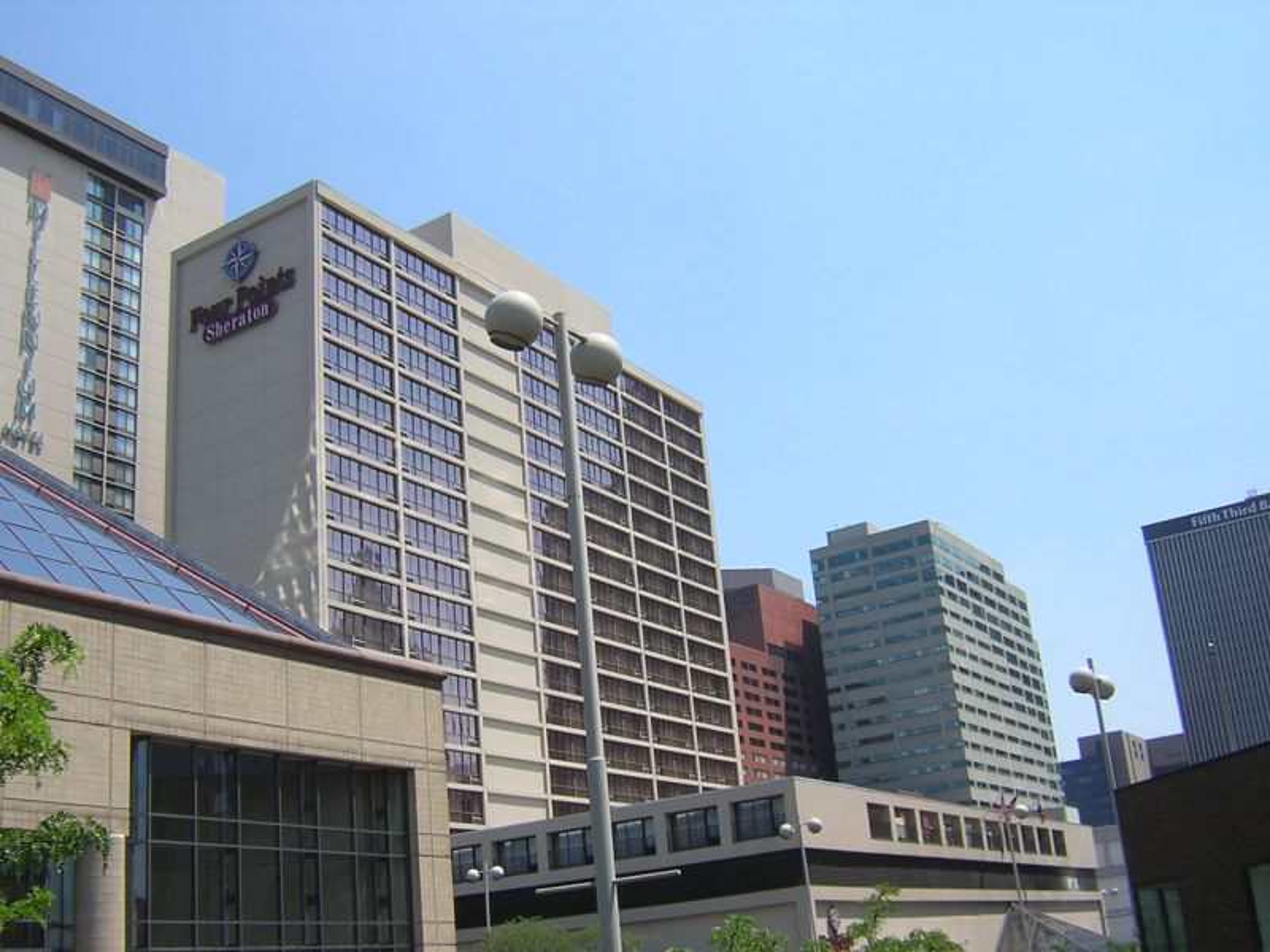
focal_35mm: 36
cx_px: 635
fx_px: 1321
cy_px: 476
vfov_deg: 39.7
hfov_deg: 51.4
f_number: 5.2
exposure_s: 1/280
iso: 100
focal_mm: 4.7
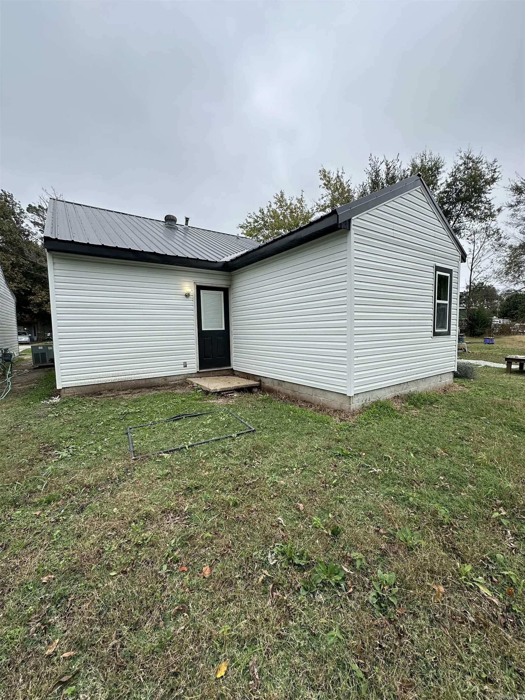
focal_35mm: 14
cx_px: 262
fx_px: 283
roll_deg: -0.2
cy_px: 350
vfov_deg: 102.1
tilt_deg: -3.7
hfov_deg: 85.7
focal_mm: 2.22
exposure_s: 1/471
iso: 40
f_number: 2.2
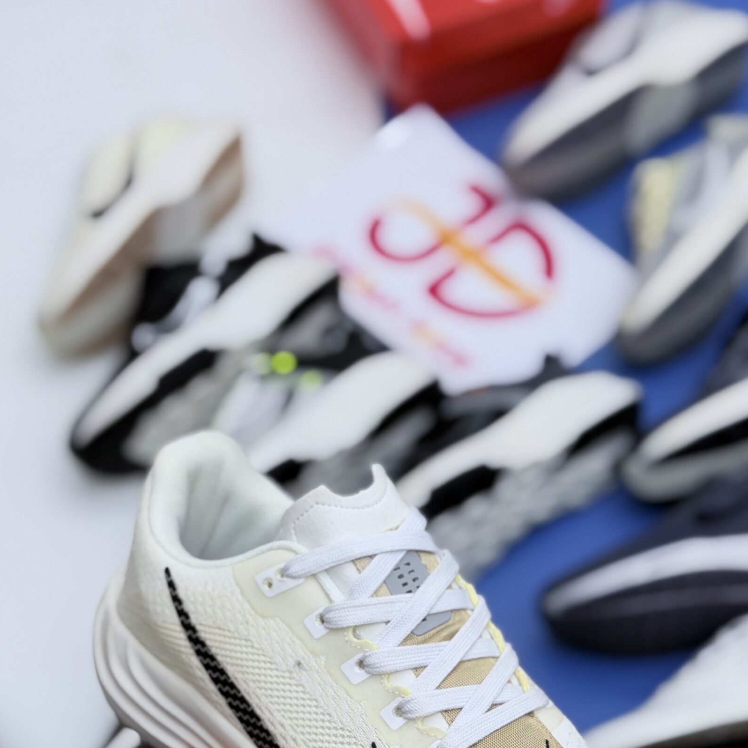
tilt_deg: -53.7
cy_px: 548
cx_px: 361
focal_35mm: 68
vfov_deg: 25.1
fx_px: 1662
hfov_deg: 25.4
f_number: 1.78
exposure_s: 1/463
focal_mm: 6.76
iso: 64
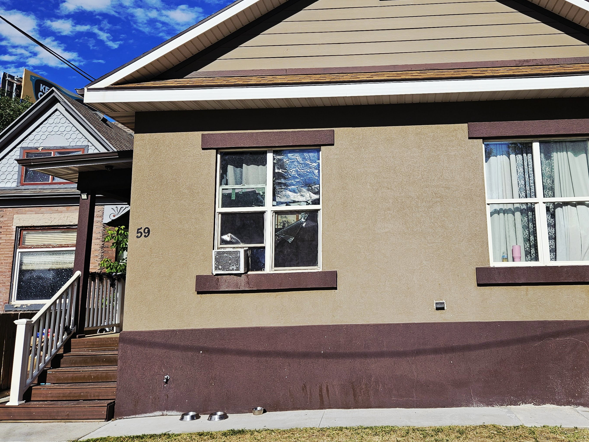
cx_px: 374
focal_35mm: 34
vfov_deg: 41.5
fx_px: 578
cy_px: 168
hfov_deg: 53.3
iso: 25
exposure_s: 1/3333
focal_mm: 5.4
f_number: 1.8
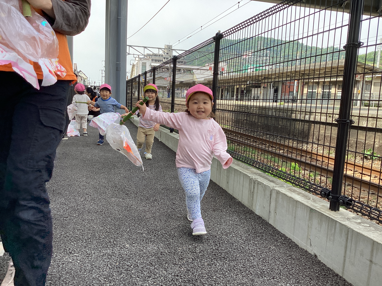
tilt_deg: -9.0
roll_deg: -3.8
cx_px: 191
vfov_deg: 45.4
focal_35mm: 31
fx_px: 342
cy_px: 143
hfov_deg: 58.4
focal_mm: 3.3
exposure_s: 1/209
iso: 25
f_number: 2.4
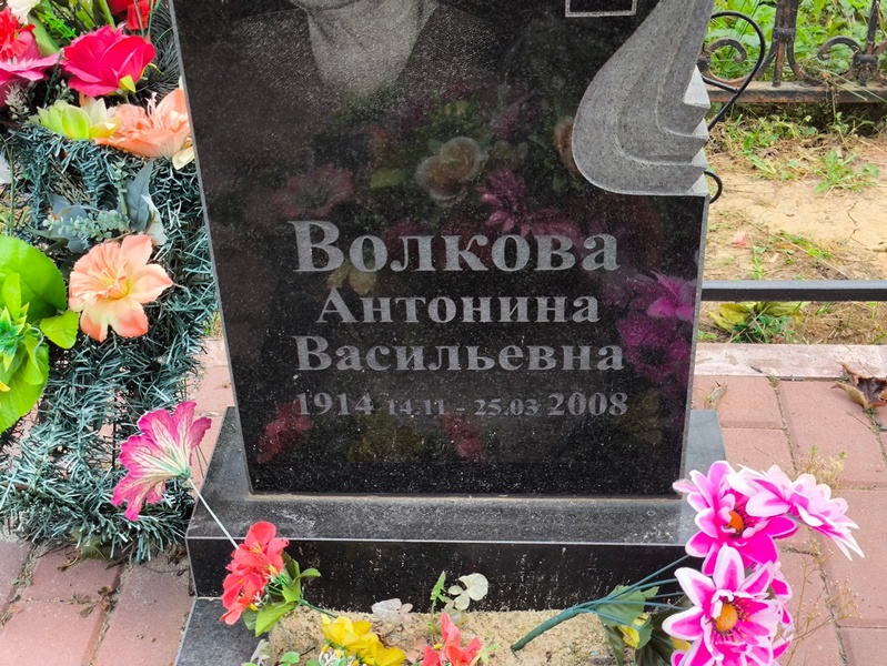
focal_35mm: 50
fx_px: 1282
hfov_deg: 38.2
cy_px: 333
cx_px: 444
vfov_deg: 29.1
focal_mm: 4.71
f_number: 1.7
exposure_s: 1/135
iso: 50
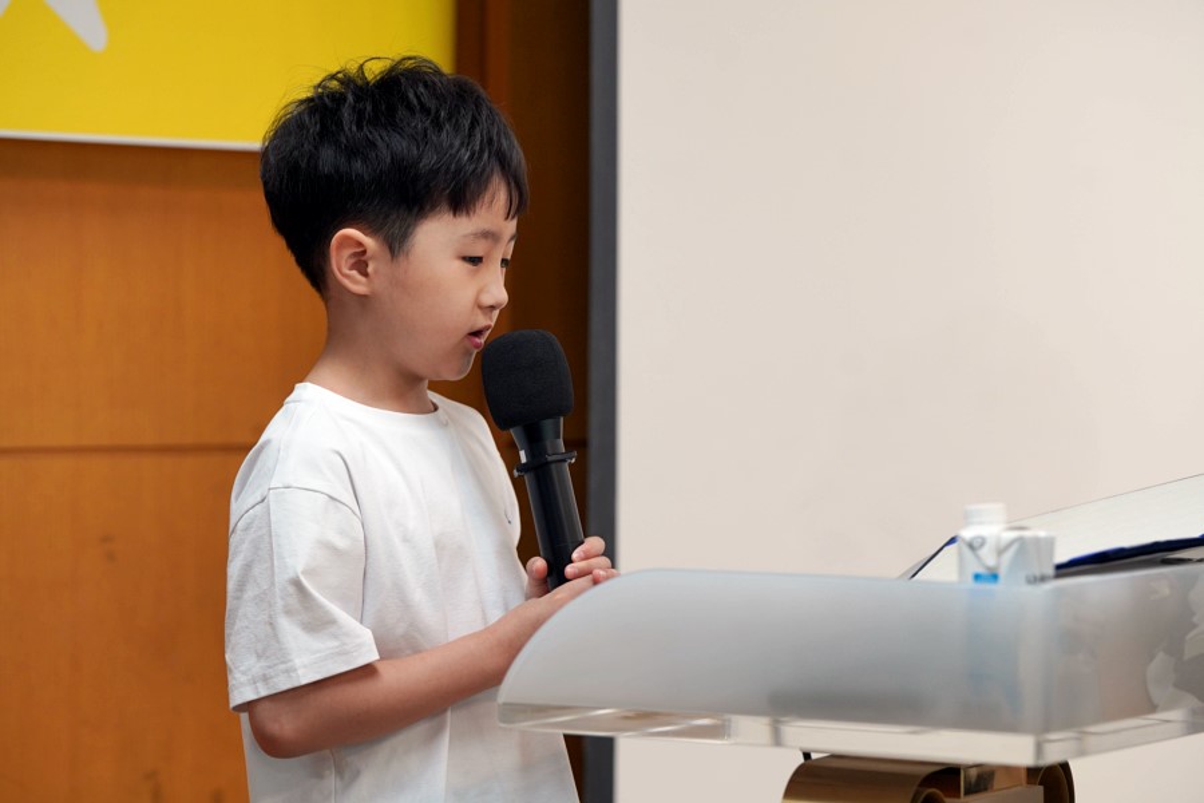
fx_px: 3879
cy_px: 402
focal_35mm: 116
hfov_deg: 17.6
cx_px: 602
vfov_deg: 11.8
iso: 640
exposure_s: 1/160
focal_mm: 116
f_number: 4
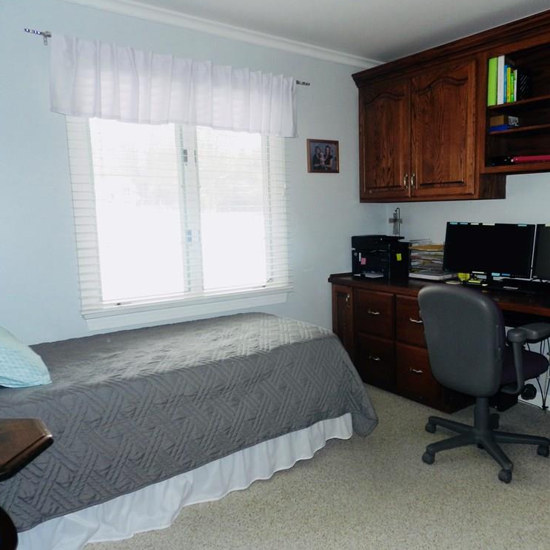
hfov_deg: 56.7
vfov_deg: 57.3
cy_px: 278
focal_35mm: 28
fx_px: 503
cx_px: 338
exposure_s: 1/80
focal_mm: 4
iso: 160
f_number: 3.4
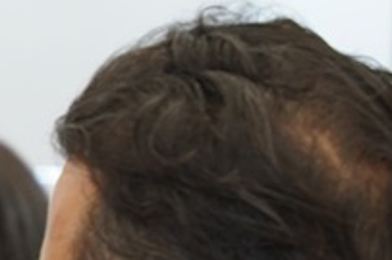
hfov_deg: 3.9
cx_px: -687
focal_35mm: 518
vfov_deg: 2.6
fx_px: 5636
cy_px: 715
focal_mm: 70
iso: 640
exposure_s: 1/100
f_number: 4
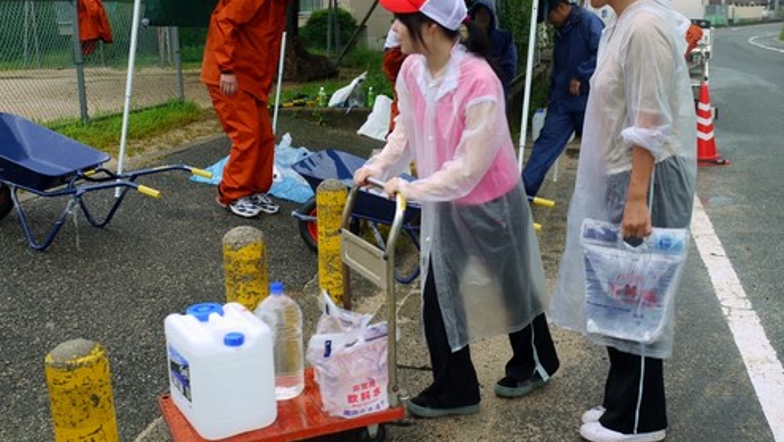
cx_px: 391
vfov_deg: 27.1
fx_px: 915
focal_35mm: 44
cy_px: 216
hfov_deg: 46.4
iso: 100
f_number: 4.5
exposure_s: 1/60
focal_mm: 20
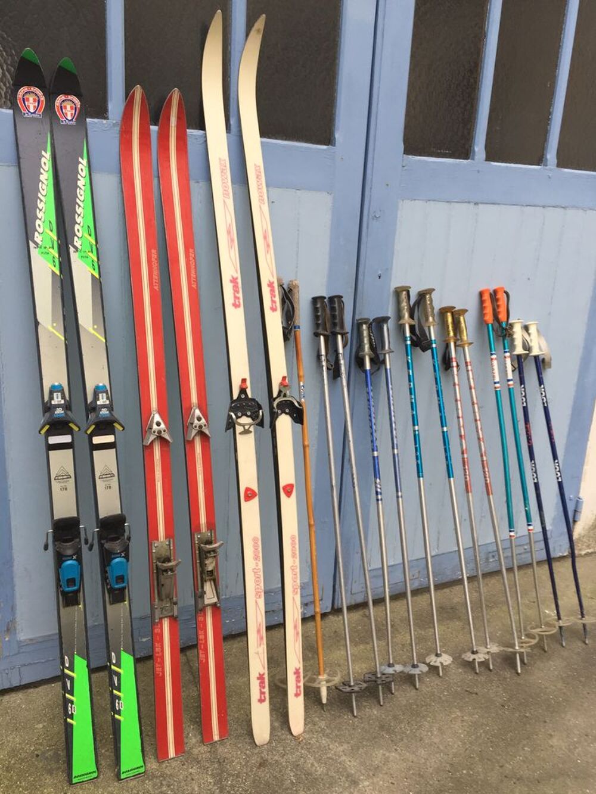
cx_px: 298
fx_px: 666
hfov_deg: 48.2
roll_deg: -2.5
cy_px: 397
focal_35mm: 29
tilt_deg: -14.8
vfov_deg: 61.7
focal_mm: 4.15
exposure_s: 1/100
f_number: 2.2
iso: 50
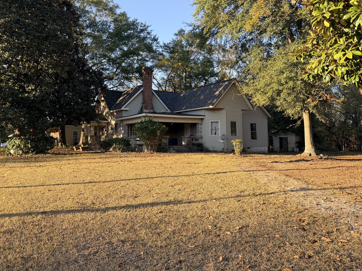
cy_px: 129
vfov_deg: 49.7
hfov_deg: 63.4
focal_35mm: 28
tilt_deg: +4.0
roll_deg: +1.1
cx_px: 169
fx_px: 293
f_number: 1.78
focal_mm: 6.76
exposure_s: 1/617
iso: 80
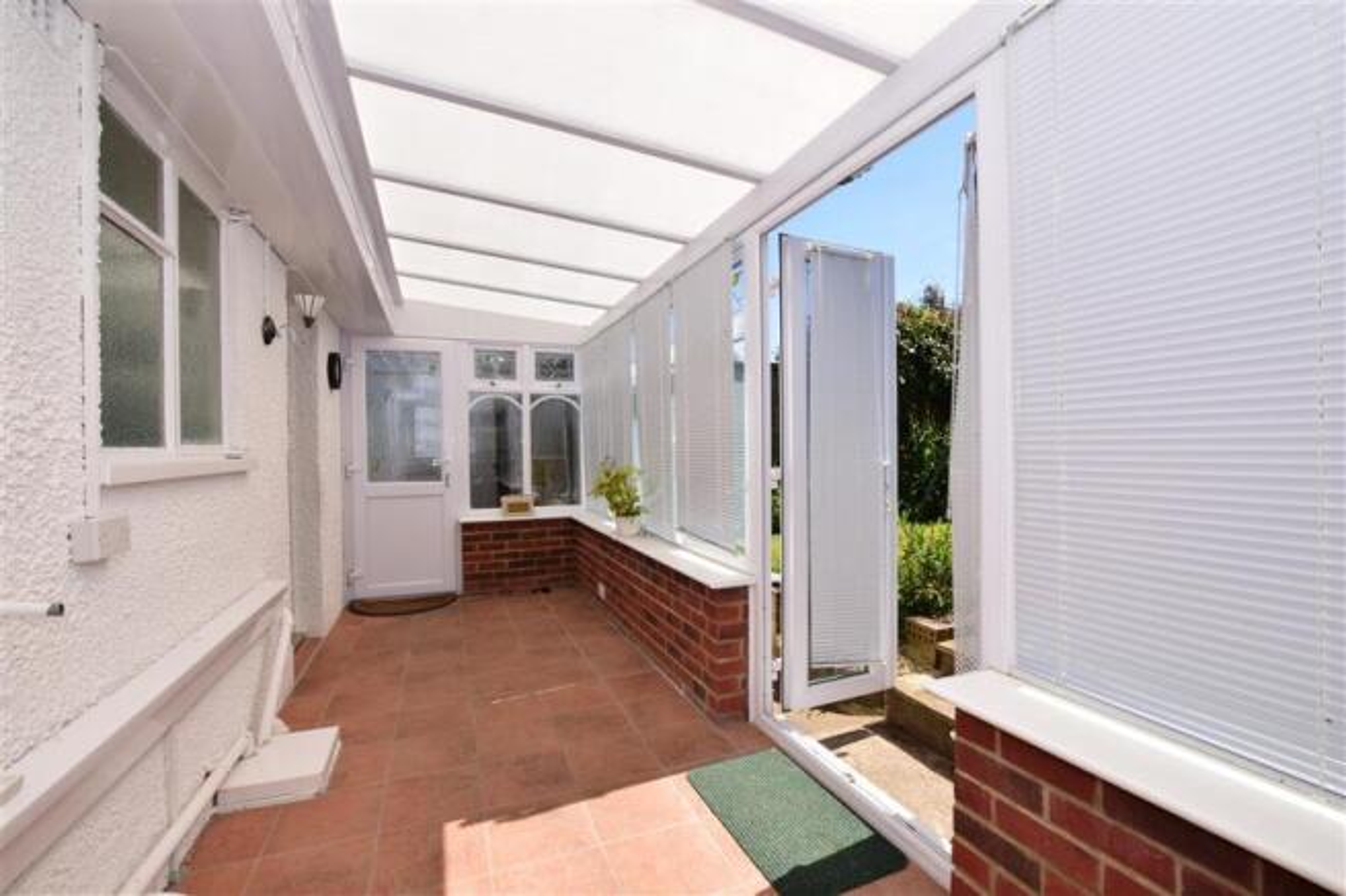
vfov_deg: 77.3
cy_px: 448
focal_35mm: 15
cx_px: 673
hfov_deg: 100.4
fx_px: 561
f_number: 22
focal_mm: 10
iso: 500
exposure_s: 1/200
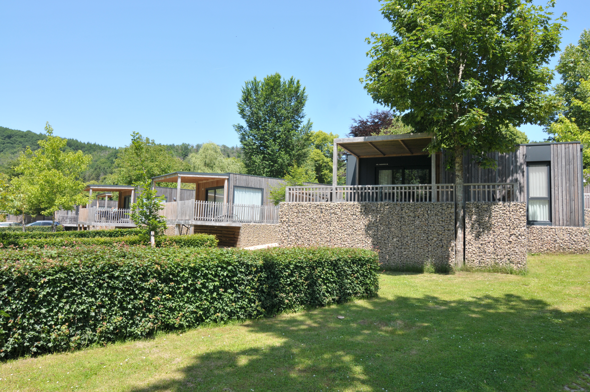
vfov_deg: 53.0
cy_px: 196
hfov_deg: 73.8
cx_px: 295
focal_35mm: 24
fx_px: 393
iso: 200
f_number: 8
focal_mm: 16
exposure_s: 1/250
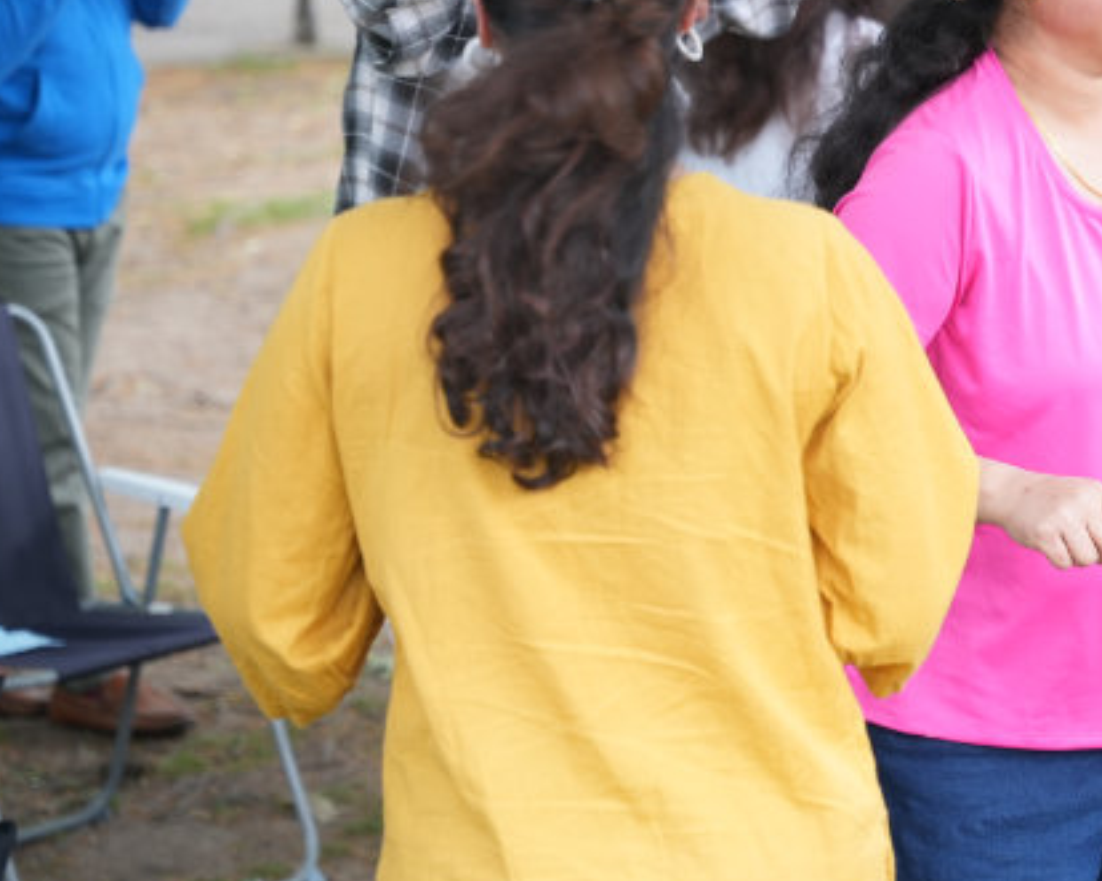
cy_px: 124
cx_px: 1278
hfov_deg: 13.5
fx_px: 4532
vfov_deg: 11.0
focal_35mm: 139
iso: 400
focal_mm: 59.5
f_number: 2.8
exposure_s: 1/160
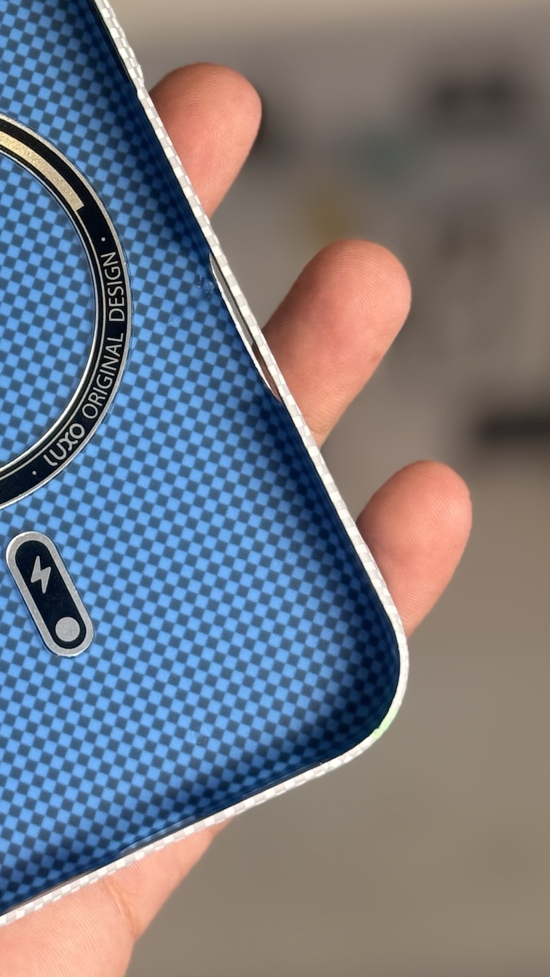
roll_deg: +1.1
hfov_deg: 11.1
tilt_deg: -34.4
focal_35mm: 107
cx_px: -152
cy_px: 305
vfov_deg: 19.9
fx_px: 2773
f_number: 1.78
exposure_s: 1/201
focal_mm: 6.76
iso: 50
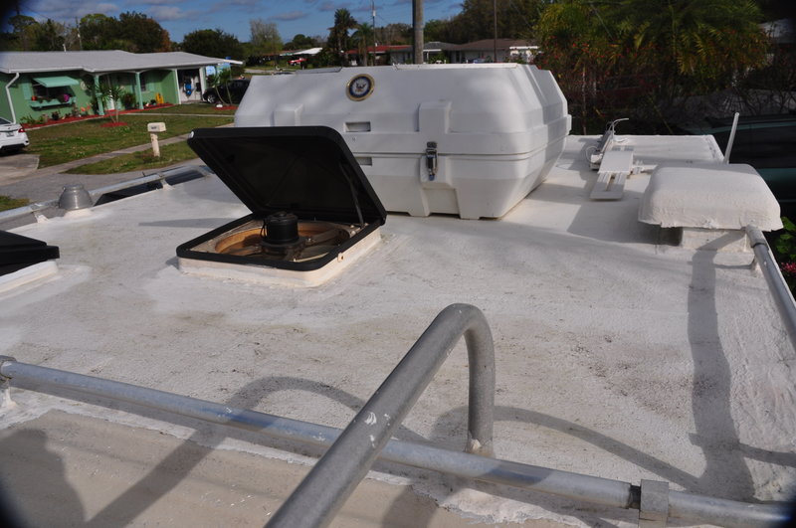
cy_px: 264
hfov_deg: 67.5
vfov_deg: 47.8
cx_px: 398
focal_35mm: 27
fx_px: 596
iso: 200
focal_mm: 18
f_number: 13
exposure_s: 1/800
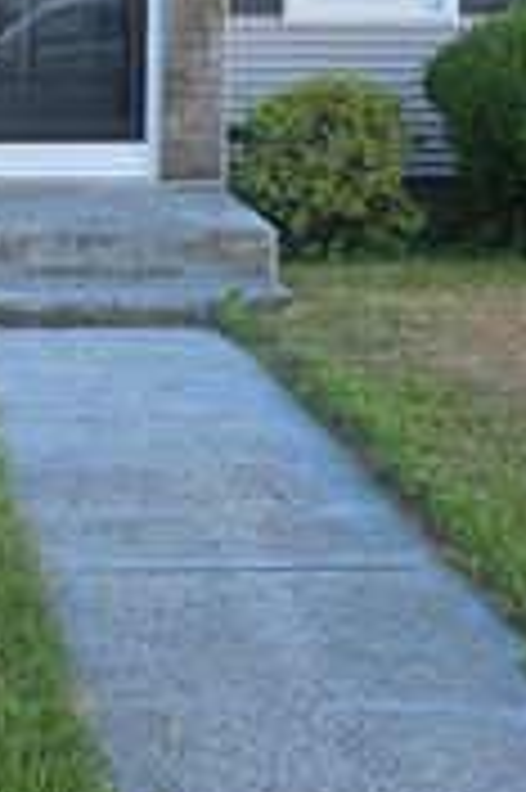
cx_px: -58
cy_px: 119
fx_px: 1493
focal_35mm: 68
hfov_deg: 19.1
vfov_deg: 28.8
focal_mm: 6.5
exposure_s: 1/120
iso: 200
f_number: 1.4
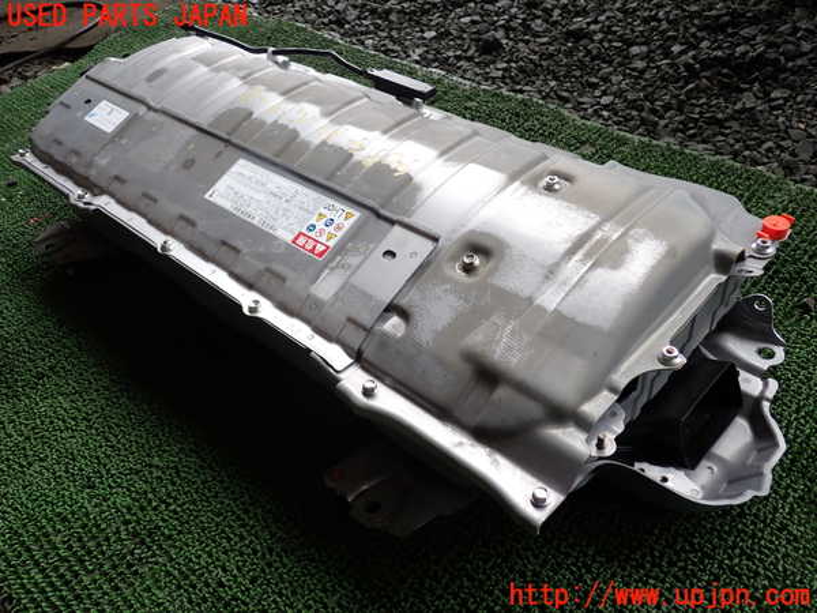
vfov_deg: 46.8
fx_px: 708
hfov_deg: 60.0
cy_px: 306
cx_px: 408
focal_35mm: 30
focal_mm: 5.4
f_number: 2.3
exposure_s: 1/125
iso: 125
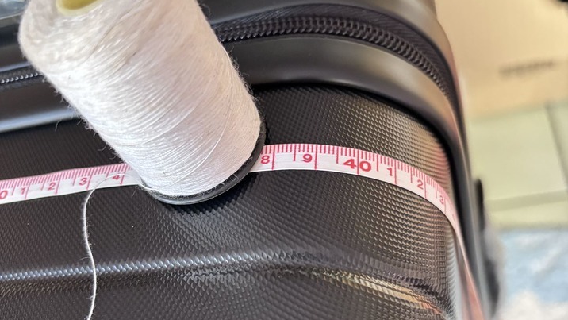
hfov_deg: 52.8
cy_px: 210
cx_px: 285
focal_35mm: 38
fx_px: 572
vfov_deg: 31.0
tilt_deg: -53.6
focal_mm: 5.96
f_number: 1.6
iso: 1000
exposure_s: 1/30
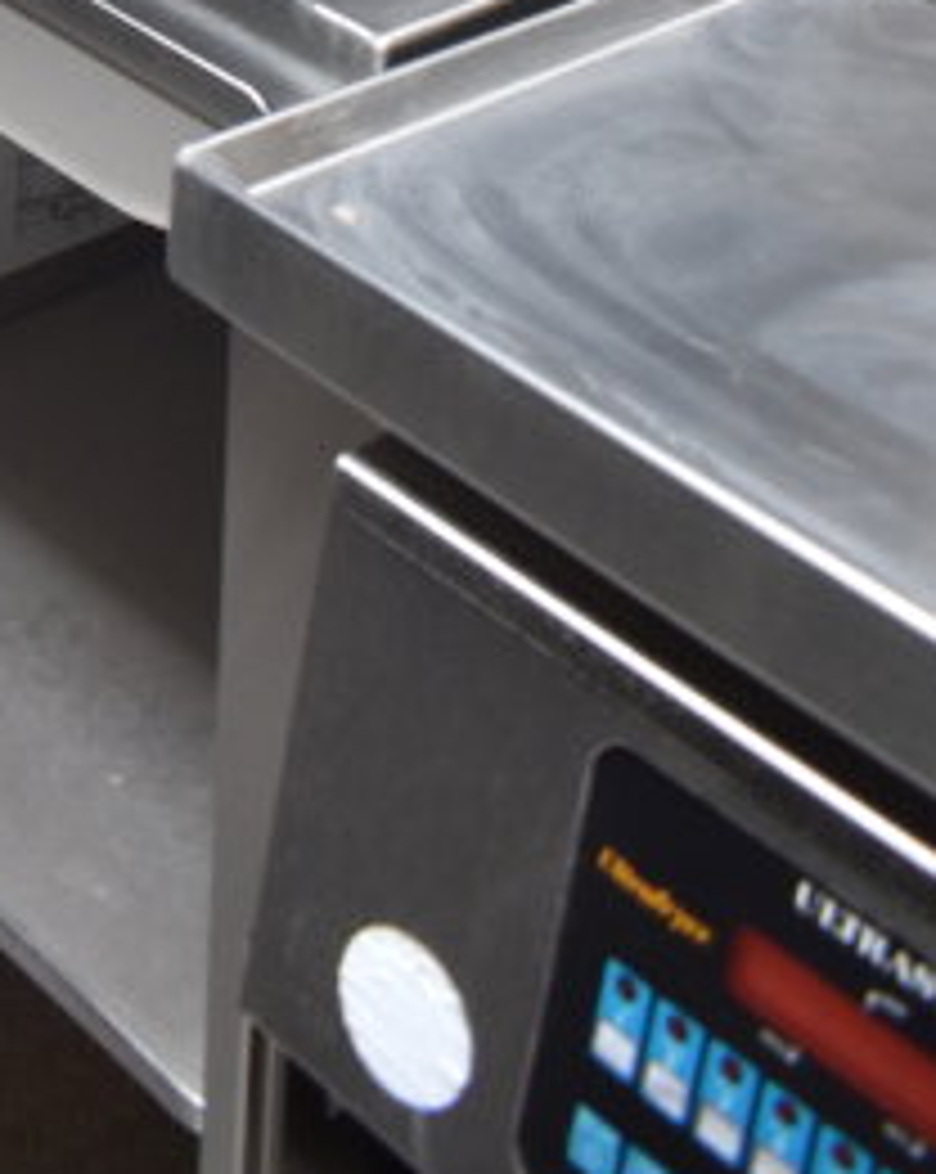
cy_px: -776
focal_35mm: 89
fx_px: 3089
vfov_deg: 18.2
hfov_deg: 16.0
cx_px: -400
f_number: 3.5
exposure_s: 1/30
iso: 400
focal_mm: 18
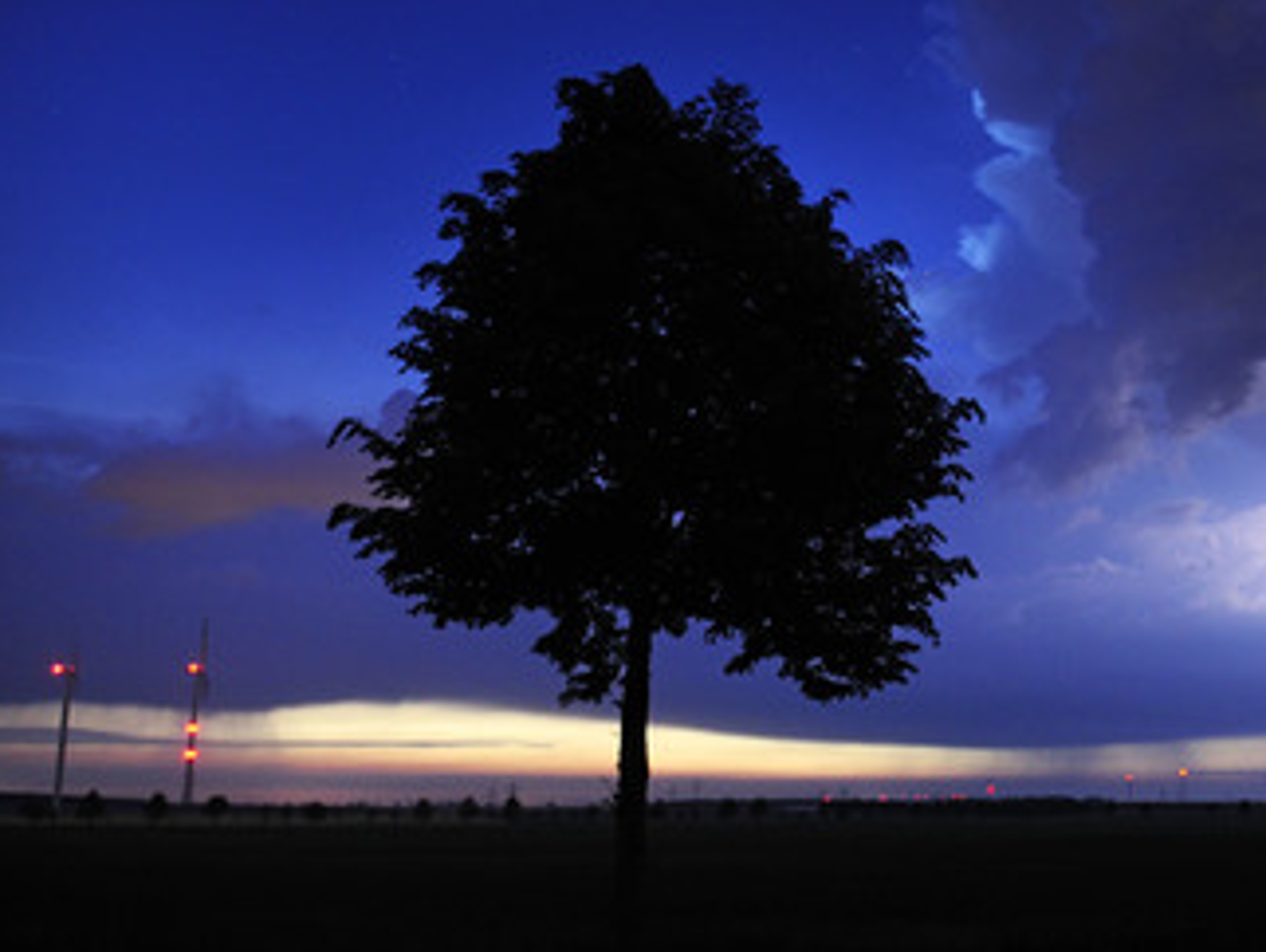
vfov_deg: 36.8
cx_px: 835
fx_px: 1427
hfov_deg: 47.1
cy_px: 515
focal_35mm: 39
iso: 1000
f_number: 2.8
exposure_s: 2.5
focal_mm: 29
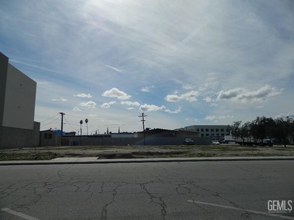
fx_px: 212
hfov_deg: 69.4
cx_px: 147
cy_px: 110
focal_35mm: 25
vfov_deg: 54.9
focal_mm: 4.5
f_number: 8.7
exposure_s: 1/800
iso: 80
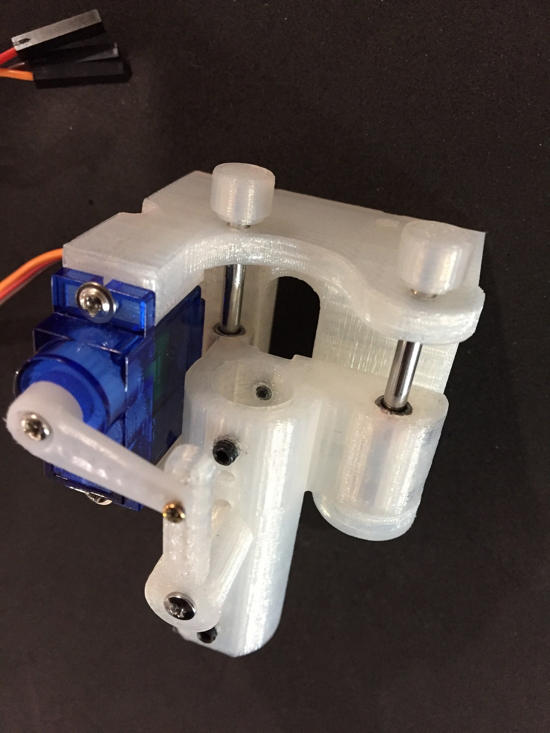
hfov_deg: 48.2
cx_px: 275
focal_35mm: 29
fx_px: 614
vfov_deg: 61.7
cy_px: 366
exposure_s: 1/30
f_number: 2.2
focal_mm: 4.15
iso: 250
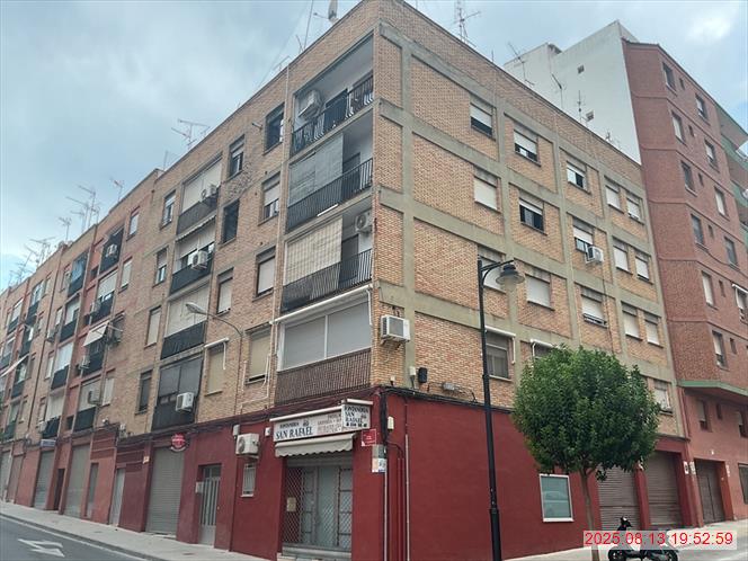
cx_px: 374
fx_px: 627
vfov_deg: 48.2
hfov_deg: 61.7
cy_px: 280
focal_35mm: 29
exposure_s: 1/120
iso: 25
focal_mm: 3
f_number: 1.8
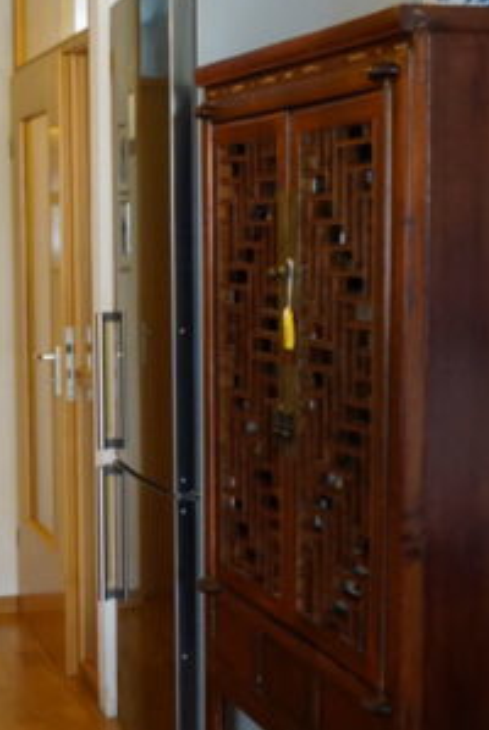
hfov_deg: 17.6
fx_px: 1565
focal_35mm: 77
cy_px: 437
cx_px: 79
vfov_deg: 26.2
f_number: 4
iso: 1000
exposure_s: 1/60
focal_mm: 16
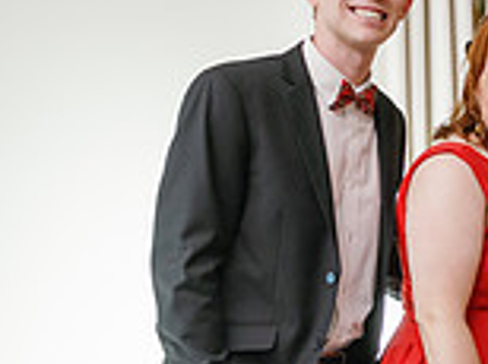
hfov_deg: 14.3
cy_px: 404
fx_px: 1788
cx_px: 780
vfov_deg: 11.5
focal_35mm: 127
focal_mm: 35
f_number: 2.8
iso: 800
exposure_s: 1/125
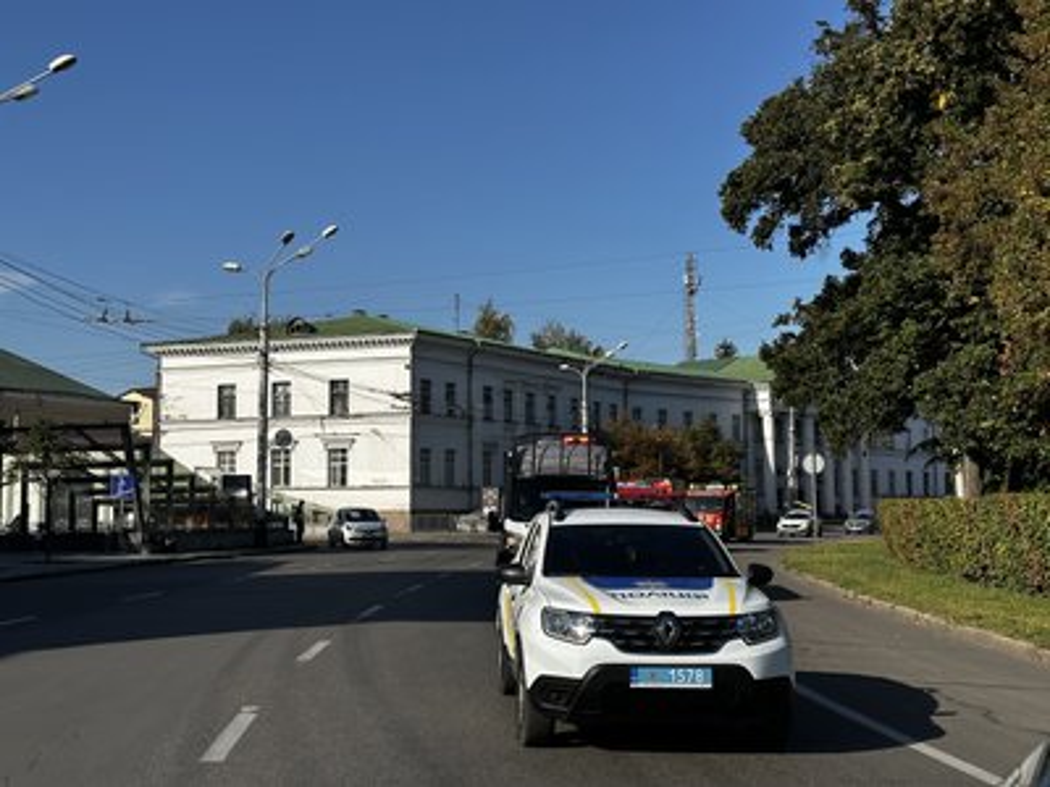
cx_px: 525
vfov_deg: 30.3
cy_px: 394
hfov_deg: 39.7
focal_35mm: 48
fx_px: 1456
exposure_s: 1/5000
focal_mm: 6.86
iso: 64
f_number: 1.78
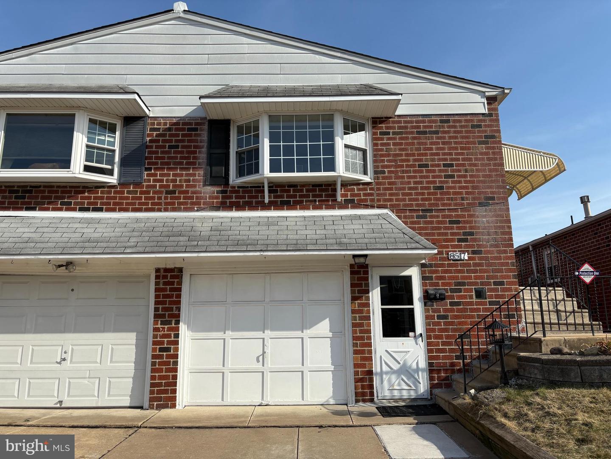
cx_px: 306
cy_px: 230
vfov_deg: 53.1
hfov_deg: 67.3
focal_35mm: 26
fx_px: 459
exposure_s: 1/4065
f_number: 1.6
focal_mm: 5.96
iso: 50
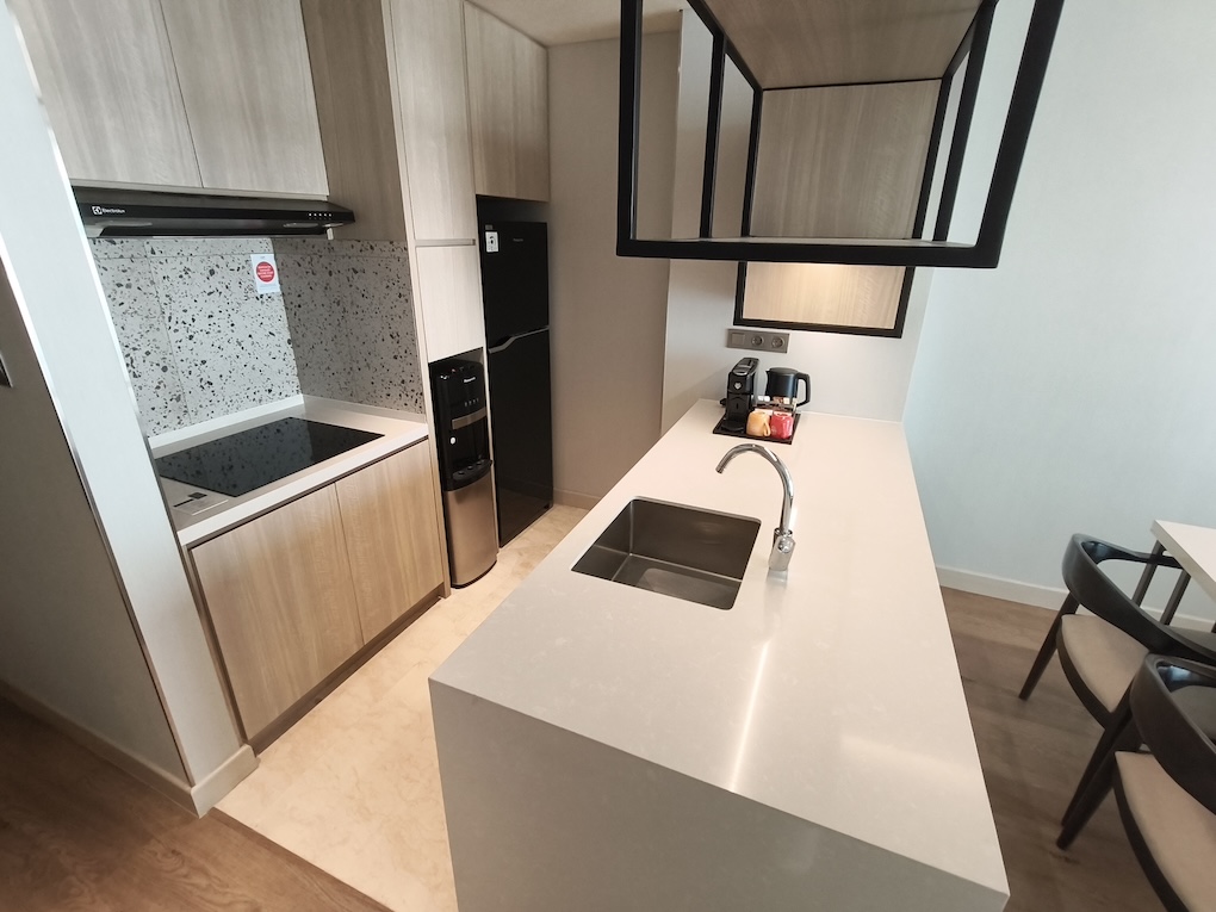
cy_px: 456
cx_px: 608
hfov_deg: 98.2
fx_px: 527
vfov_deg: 81.7
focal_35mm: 15
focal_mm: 1.67
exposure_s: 1/50
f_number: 2.2
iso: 250
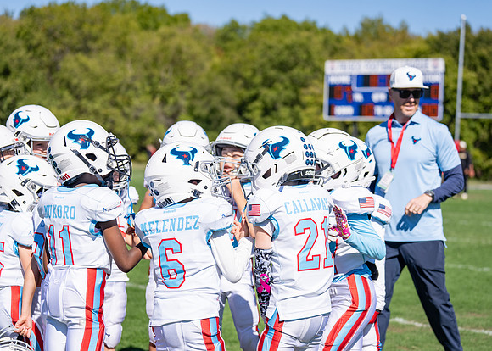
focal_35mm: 81
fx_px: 1135
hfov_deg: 24.5
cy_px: 189
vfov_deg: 17.6
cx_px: 249
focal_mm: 70
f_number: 2.8
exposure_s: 1/5000
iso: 200
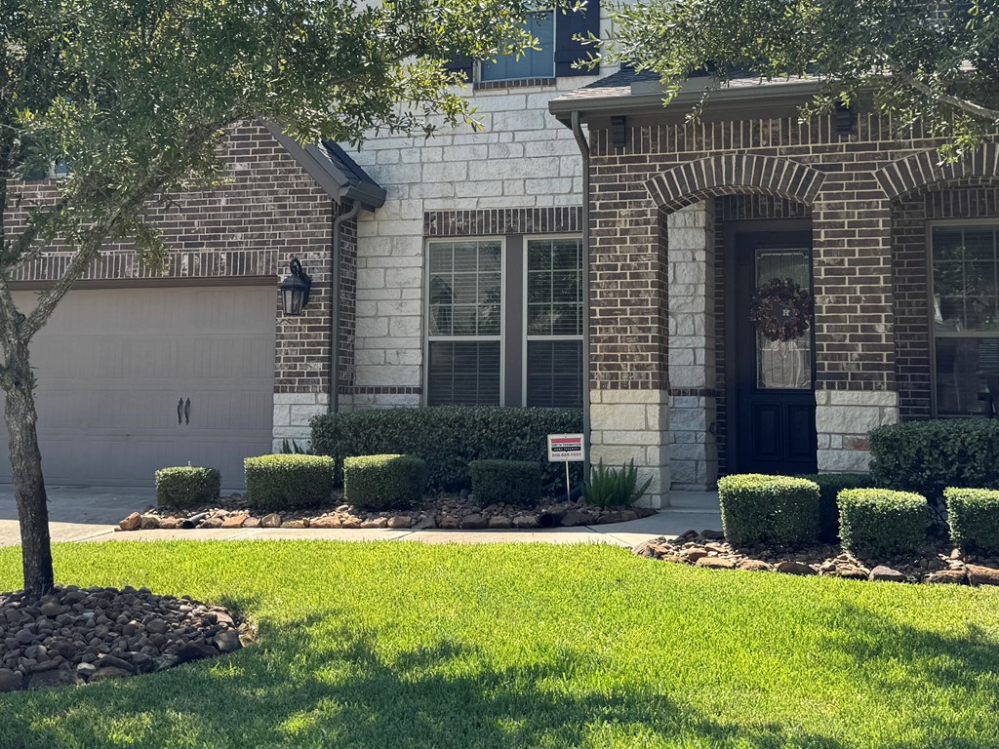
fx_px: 1385
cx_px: 515
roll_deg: -0.2
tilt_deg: +6.4
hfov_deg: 39.7
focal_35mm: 48
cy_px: 244
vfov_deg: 30.0
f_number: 1.78
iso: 80
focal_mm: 6.76
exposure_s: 1/1923
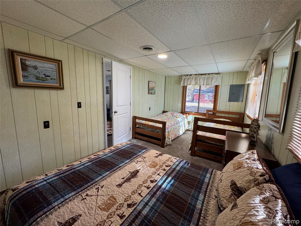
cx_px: 150
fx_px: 122
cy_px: 113
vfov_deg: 85.7
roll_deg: -2.4
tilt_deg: -8.6
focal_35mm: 14
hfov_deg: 102.1
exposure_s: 1/120
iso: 160
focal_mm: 2.22
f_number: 2.2
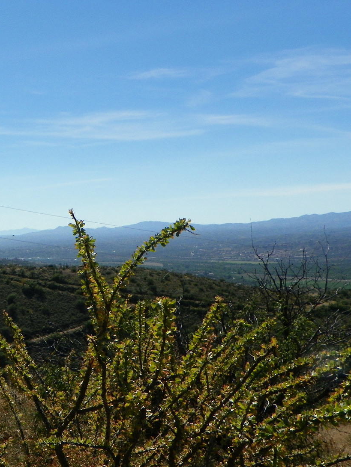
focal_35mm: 60
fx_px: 811
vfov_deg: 32.2
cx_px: -15
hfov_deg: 23.2
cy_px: 256
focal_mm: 5.7
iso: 64
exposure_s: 1/640
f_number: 5.6
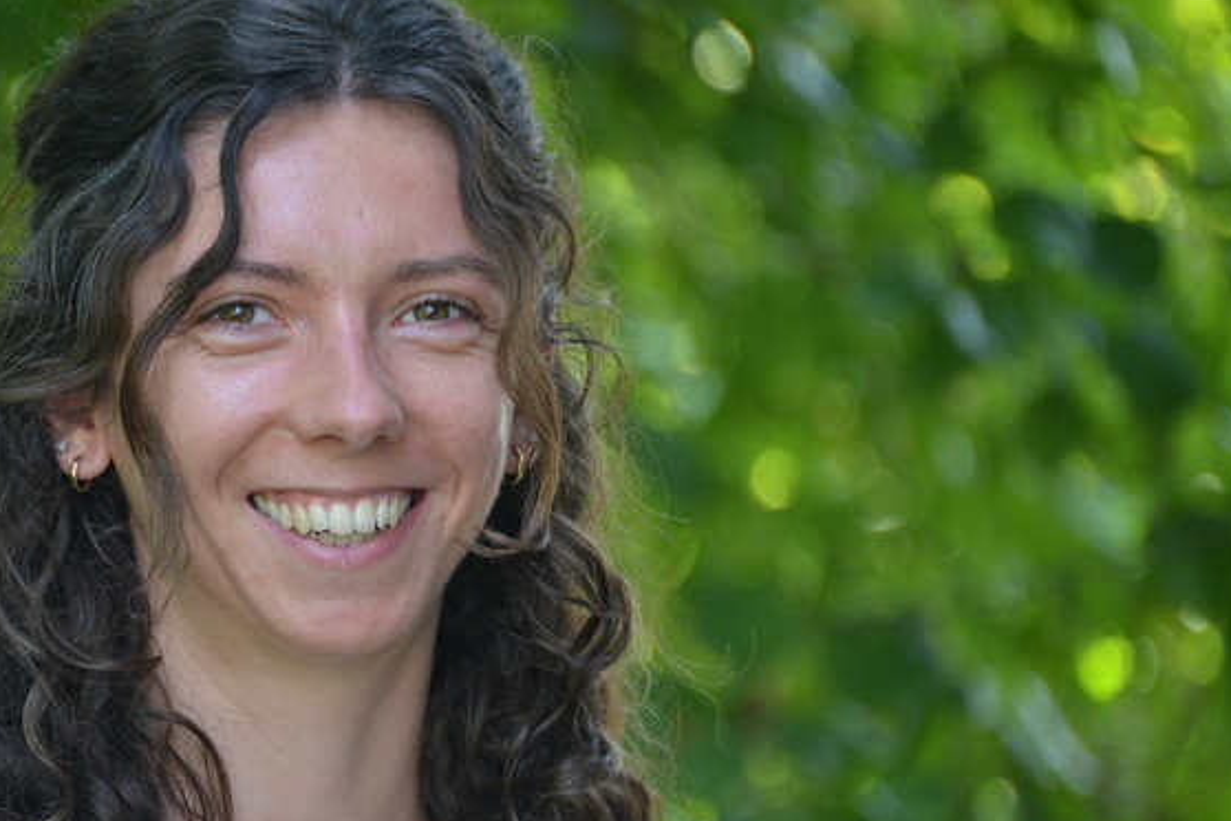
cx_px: 310
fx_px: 13779
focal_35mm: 403
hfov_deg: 5.1
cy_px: 468
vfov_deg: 3.4
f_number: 5.6
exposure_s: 1/100
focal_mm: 250
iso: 400
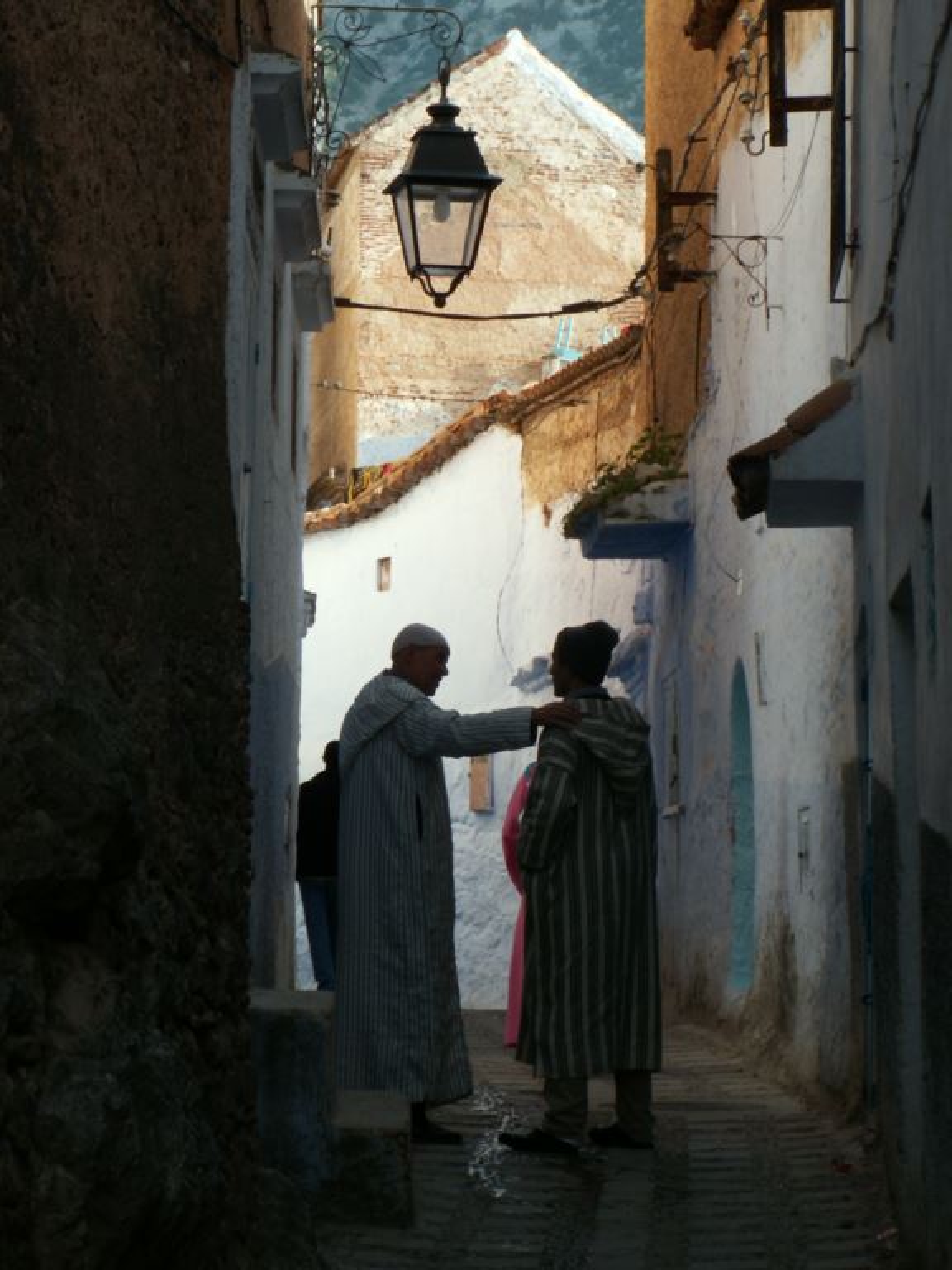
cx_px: 476
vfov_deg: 16.4
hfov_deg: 12.3
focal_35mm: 120
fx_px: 4400
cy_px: 635
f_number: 7.1
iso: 50
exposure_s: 1/60
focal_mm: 19.65
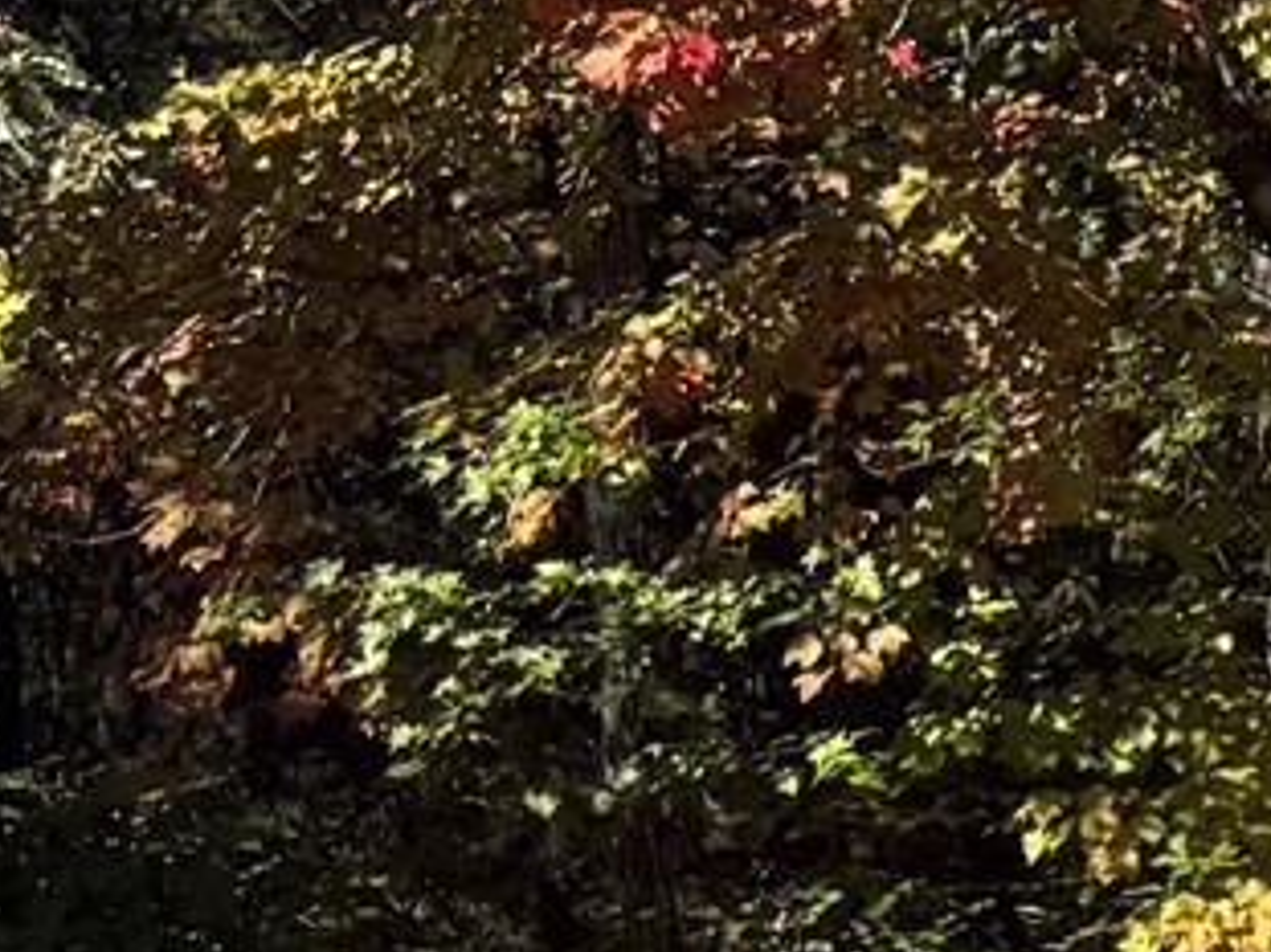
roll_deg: +1.1
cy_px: 1524
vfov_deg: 9.1
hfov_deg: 9.5
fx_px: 5799
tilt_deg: -0.8
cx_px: 3956
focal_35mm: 158
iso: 80
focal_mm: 6.76
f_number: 1.78
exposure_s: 1/2232
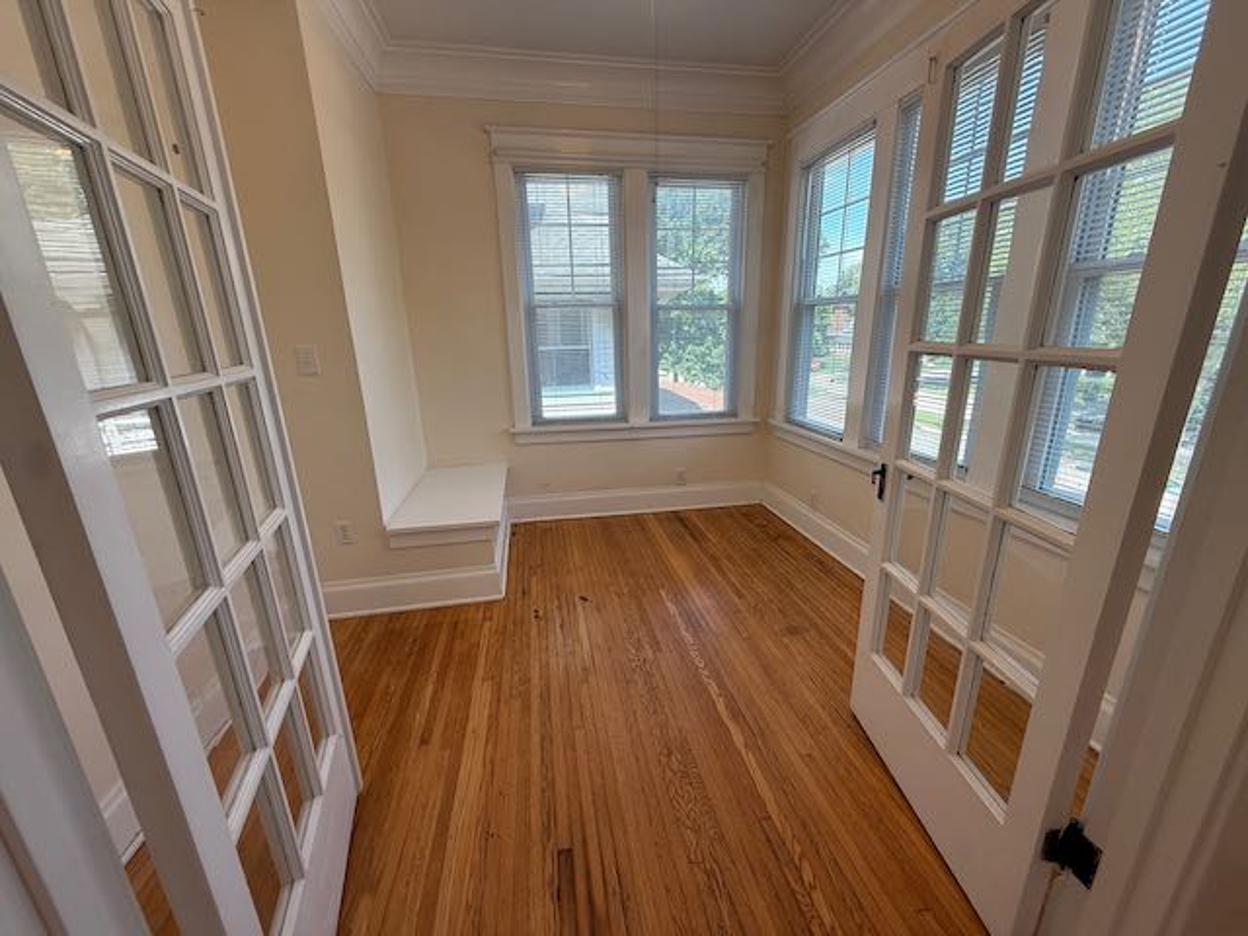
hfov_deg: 102.1
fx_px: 505
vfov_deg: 85.7
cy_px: 468
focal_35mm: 14
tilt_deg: -15.5
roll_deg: +1.4
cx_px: 624
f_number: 2.2
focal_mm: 2.22
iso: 64
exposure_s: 1/131
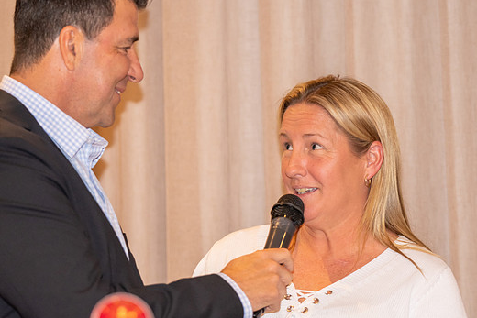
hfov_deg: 10.1
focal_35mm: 204
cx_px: 222
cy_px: 153
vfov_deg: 6.7
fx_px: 2704
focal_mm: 122
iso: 1000
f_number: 2.8
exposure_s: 1/60
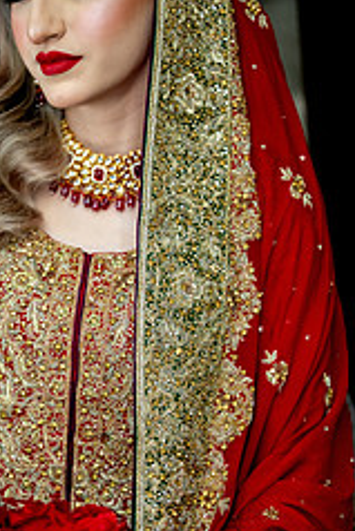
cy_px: 335
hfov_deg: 6.2
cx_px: 49
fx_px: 3293
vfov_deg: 9.2
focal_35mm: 223
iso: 800
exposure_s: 1/200
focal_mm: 118
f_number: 2
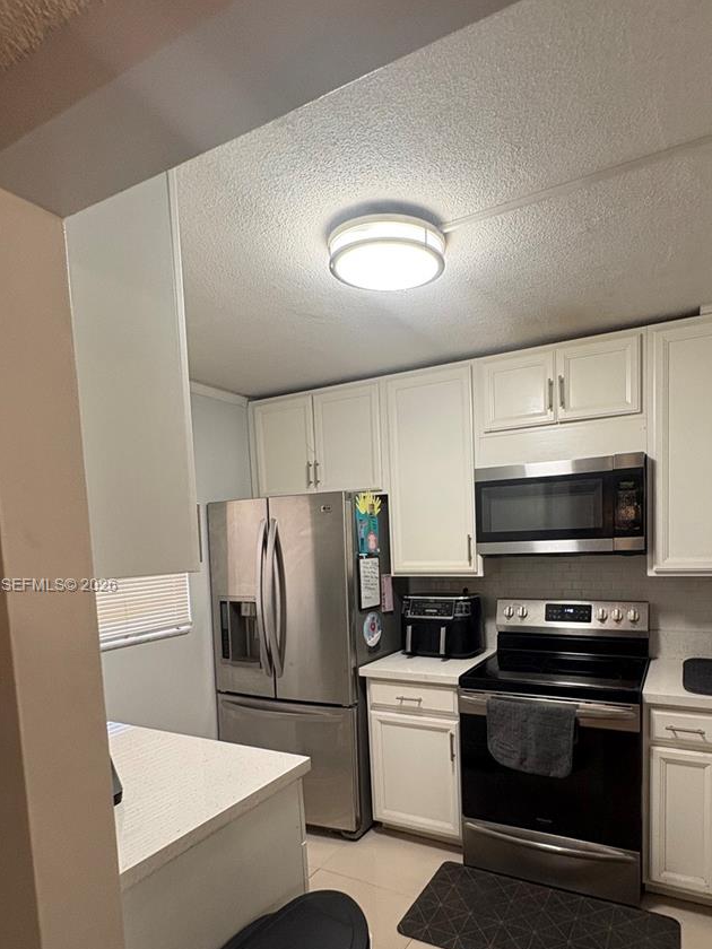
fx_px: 548
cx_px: 416
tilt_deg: -4.1
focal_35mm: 20
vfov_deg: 80.4
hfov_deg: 65.5
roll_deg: +2.7
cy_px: 586
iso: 200
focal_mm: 2.22
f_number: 2.2
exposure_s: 1/60
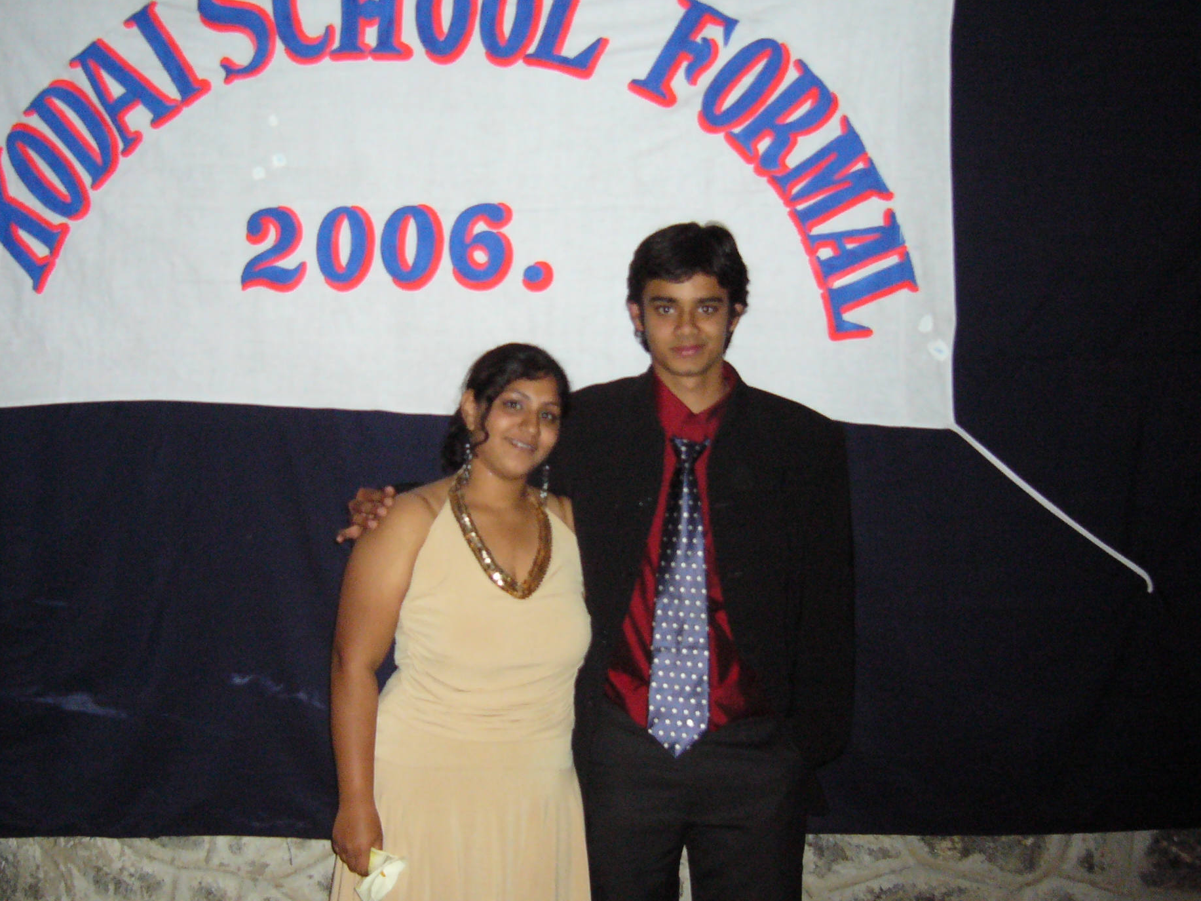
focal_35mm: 44
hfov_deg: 42.8
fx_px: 1527
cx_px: 513
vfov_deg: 32.9
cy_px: 449
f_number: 2.8
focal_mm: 5.8
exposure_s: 1/60
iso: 400
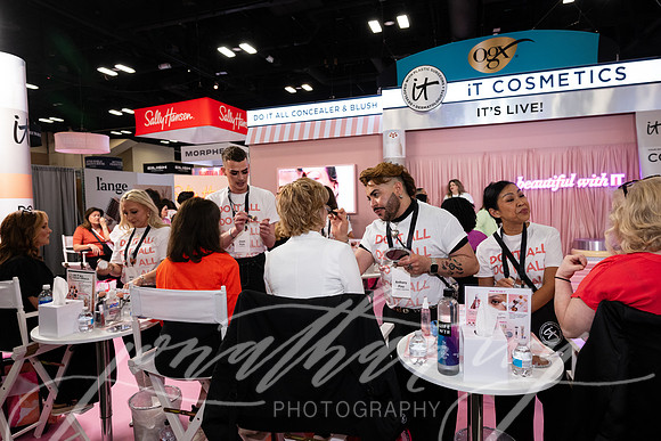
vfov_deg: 58.4
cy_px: 220
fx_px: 395
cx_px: 330
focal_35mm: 22
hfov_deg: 79.9
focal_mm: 21.5
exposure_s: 1/100
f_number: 5.6
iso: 2000
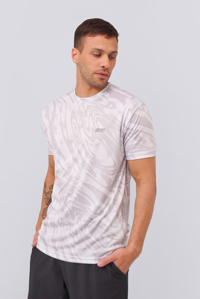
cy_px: 150
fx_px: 383
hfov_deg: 29.2
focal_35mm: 46
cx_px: 100
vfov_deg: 42.7
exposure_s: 1/100
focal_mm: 46
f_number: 13
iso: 160
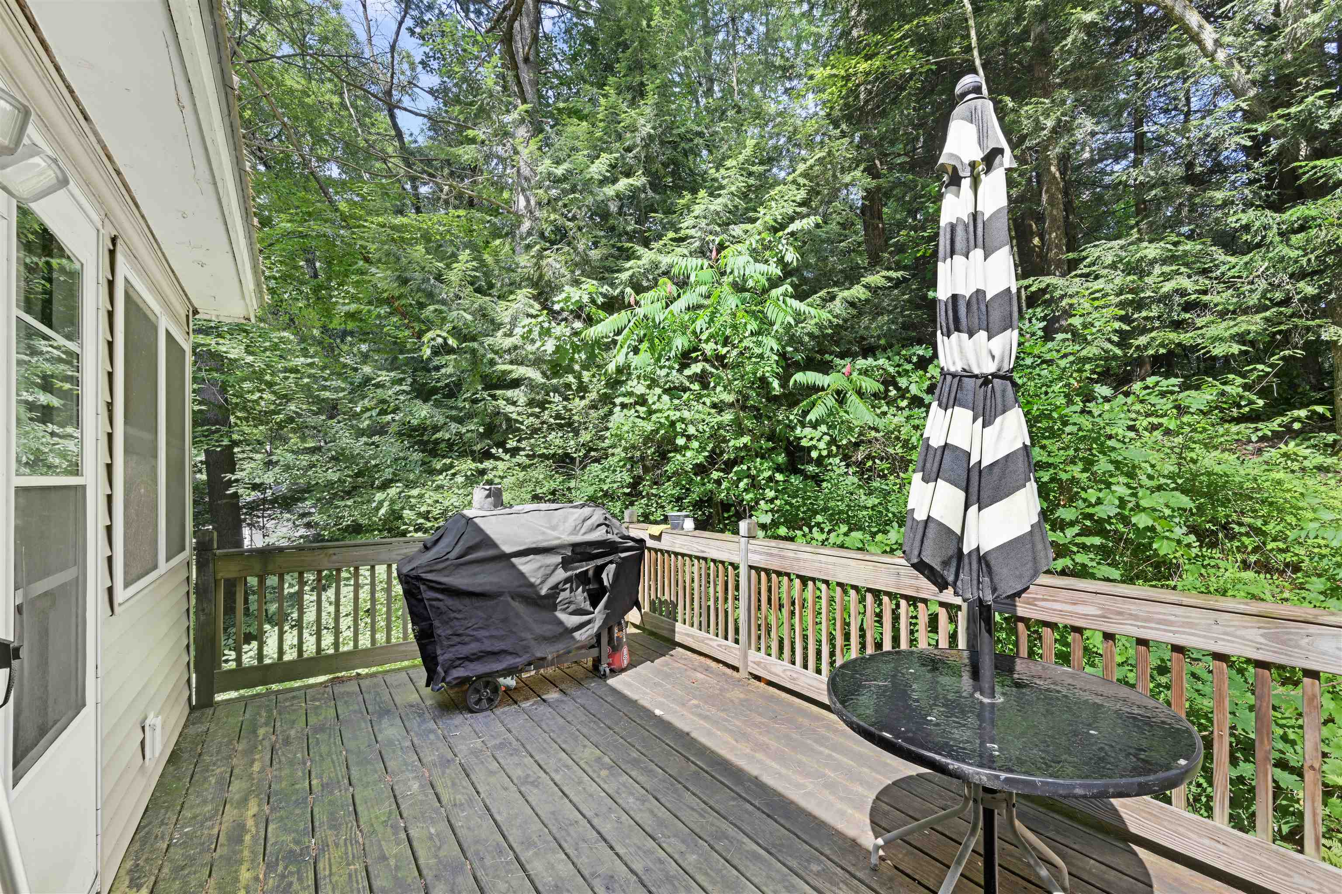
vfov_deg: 81.2
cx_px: 671
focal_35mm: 14
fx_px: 522
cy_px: 447
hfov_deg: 104.3
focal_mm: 14
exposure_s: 1/15
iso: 100
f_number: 14
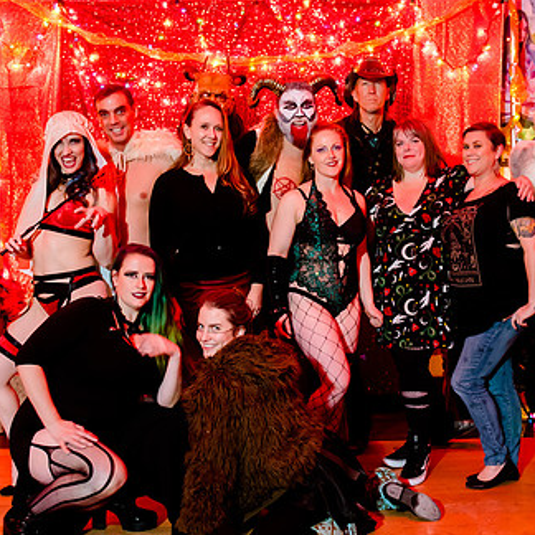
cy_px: 282
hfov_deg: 34.5
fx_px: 857
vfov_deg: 34.7
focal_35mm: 49
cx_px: 330
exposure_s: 1/30
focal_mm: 24
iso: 4000
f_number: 2.8
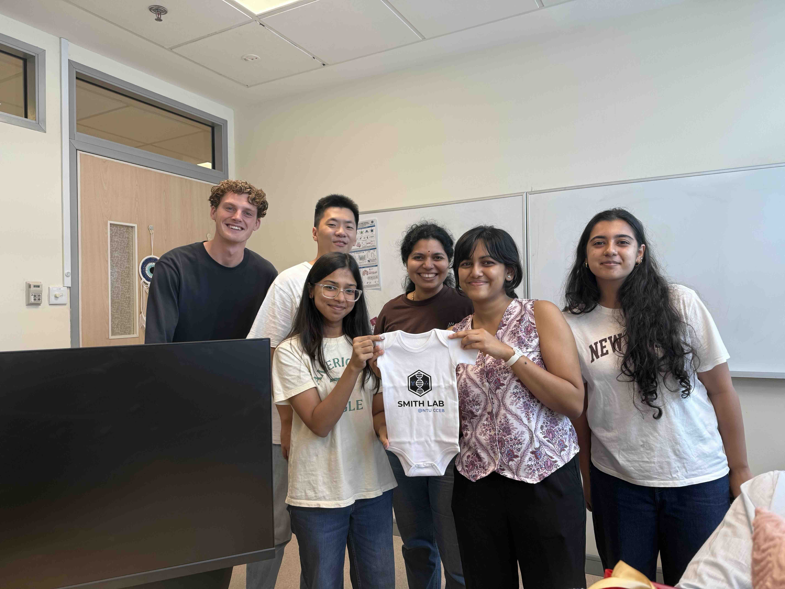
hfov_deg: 71.6
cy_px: 294
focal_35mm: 24
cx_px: 392
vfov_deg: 56.8
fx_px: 544
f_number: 1.78
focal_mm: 6.76
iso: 100
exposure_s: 1/121
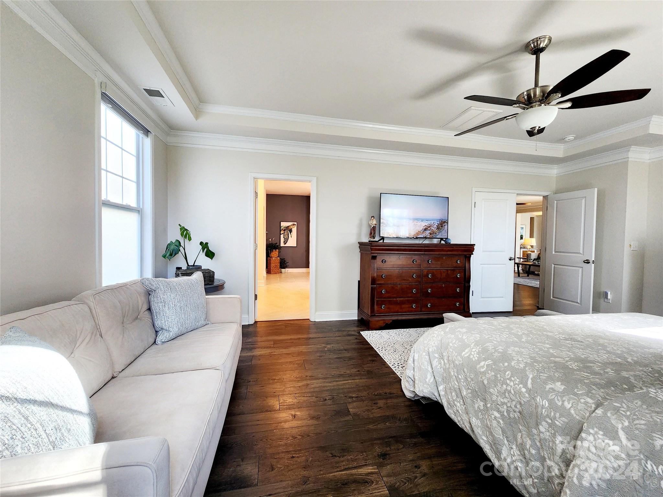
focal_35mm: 13
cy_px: 248
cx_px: 332
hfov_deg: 106.2
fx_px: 249
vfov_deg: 89.9
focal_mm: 2.2
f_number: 2.2
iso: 160
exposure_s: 1/60.2
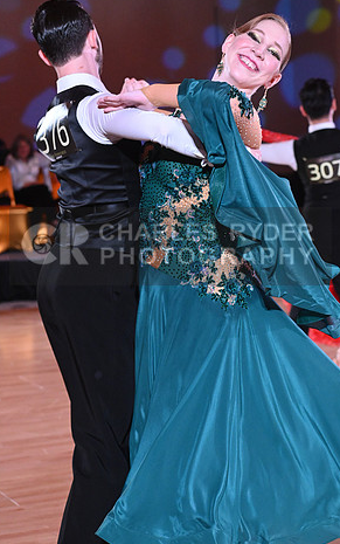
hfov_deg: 14.7
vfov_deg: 23.3
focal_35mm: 89
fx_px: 1318
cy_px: 247
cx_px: 171
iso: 5000
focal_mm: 70
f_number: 5
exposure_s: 1/400
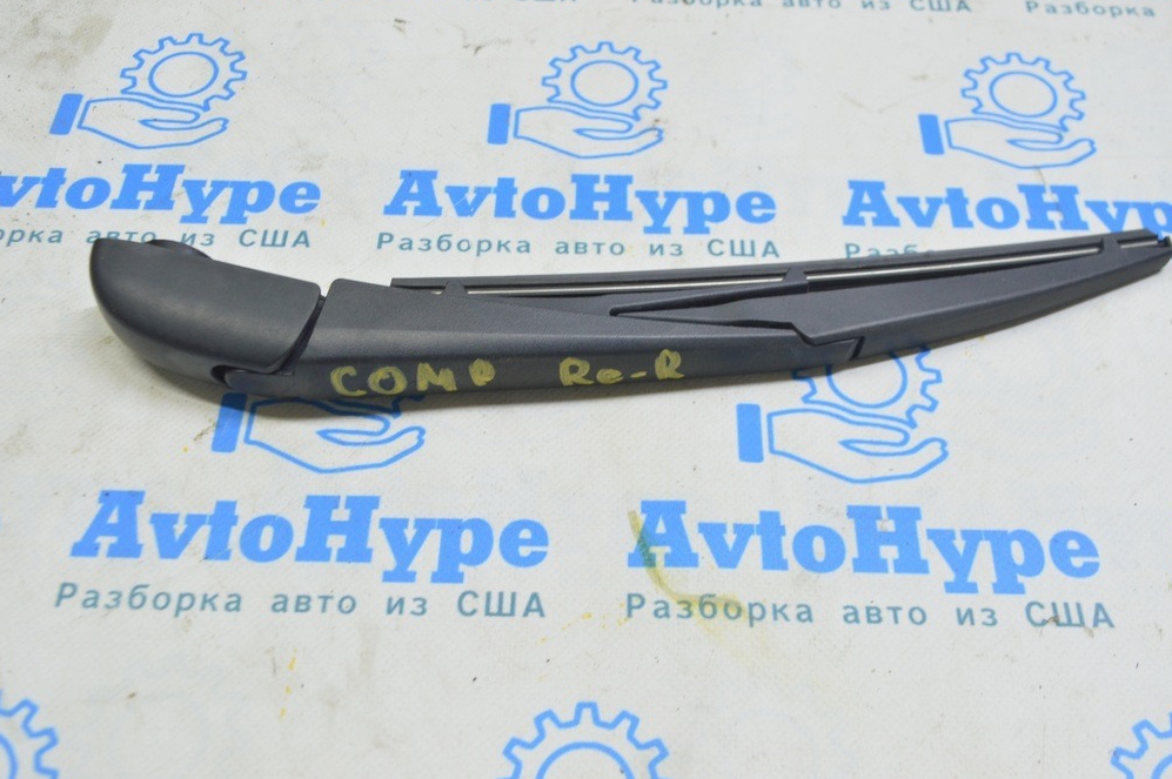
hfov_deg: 50.1
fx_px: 1253
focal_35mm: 39
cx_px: 600
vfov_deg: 34.6
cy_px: 391
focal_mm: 25
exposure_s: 1/15
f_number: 5.6
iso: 400
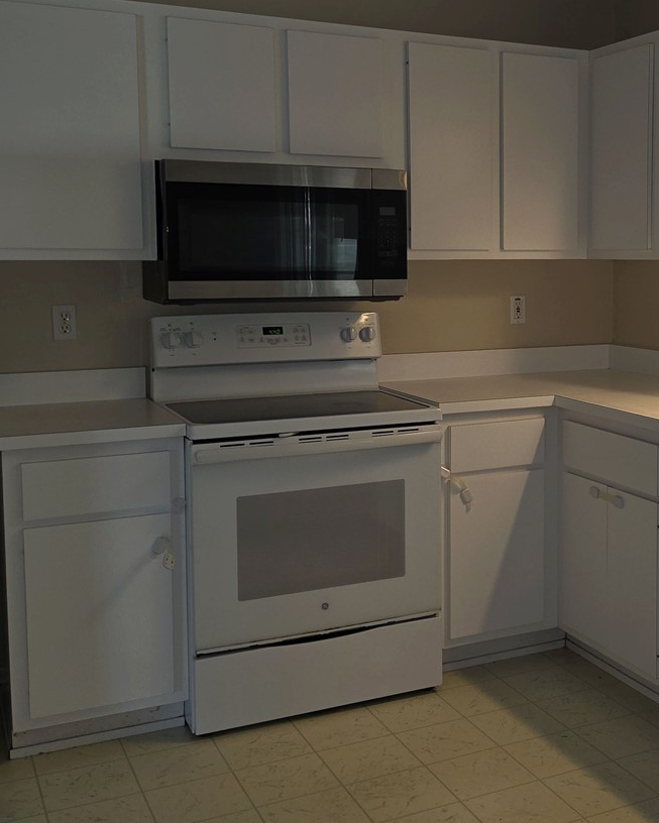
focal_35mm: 44
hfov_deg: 33.1
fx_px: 1073
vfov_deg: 41.8
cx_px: 532
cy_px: 333
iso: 64
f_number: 1.4
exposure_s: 1/60
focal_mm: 6.5
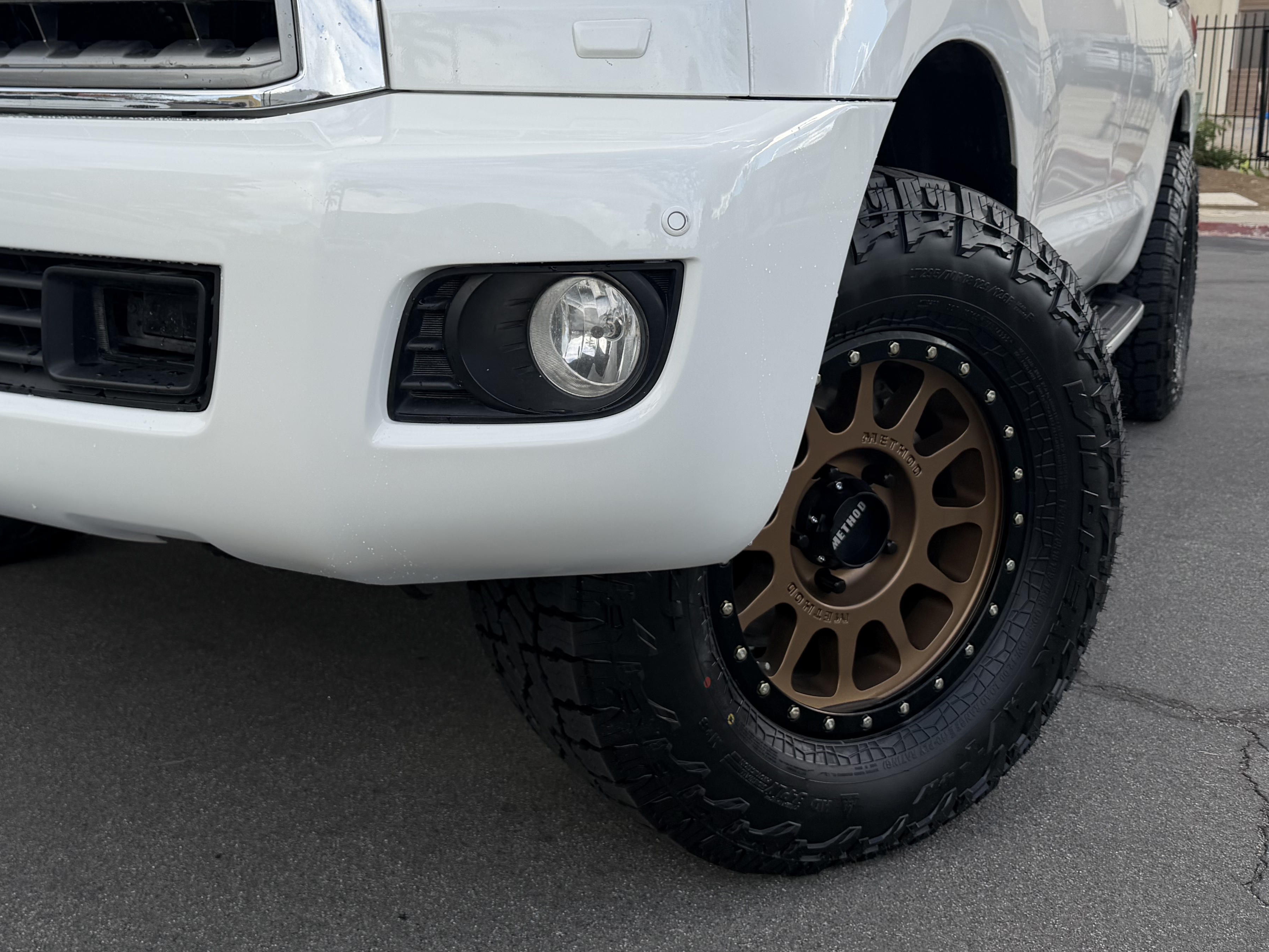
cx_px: 394
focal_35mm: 38
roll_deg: -2.4
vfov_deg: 37.0
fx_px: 1393
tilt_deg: -5.9
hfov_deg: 47.9
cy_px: 269
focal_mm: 6.76
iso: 80
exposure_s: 1/2110
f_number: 1.78
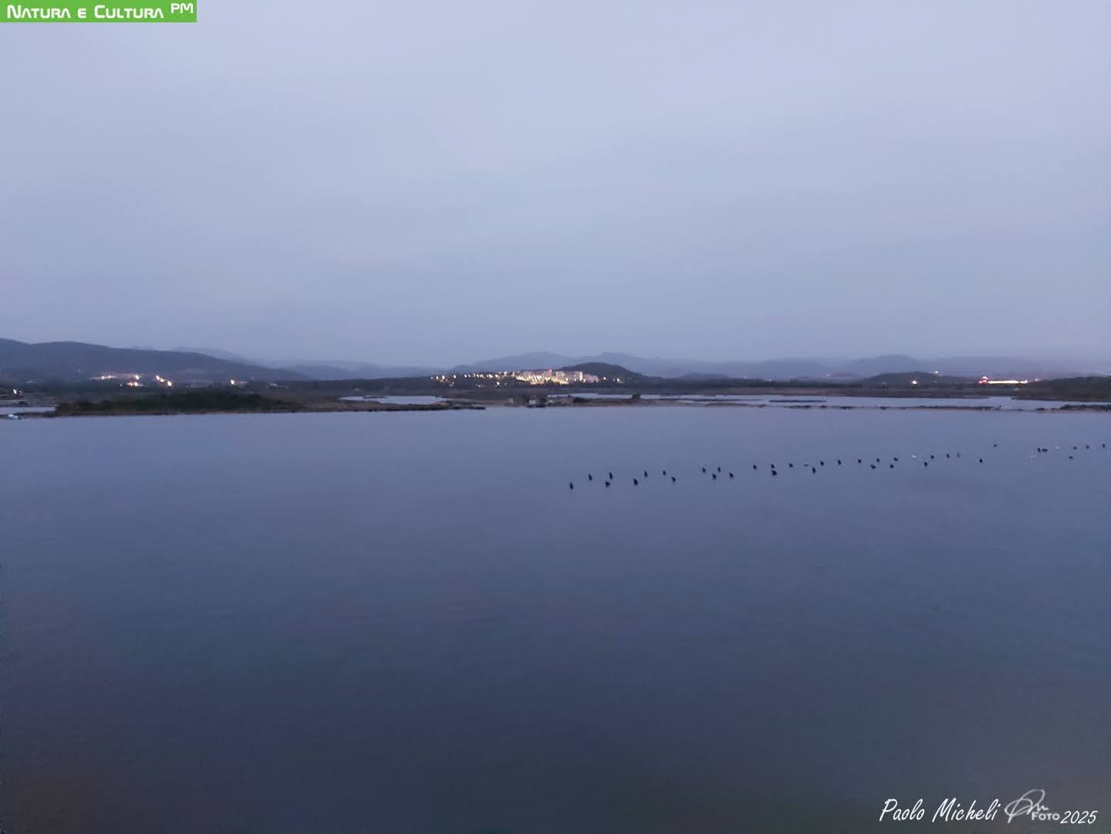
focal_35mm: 24
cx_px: 556
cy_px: 417
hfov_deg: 71.6
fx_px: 770
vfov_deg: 56.8
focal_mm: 5.23
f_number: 1.8
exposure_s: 1/10
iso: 1600
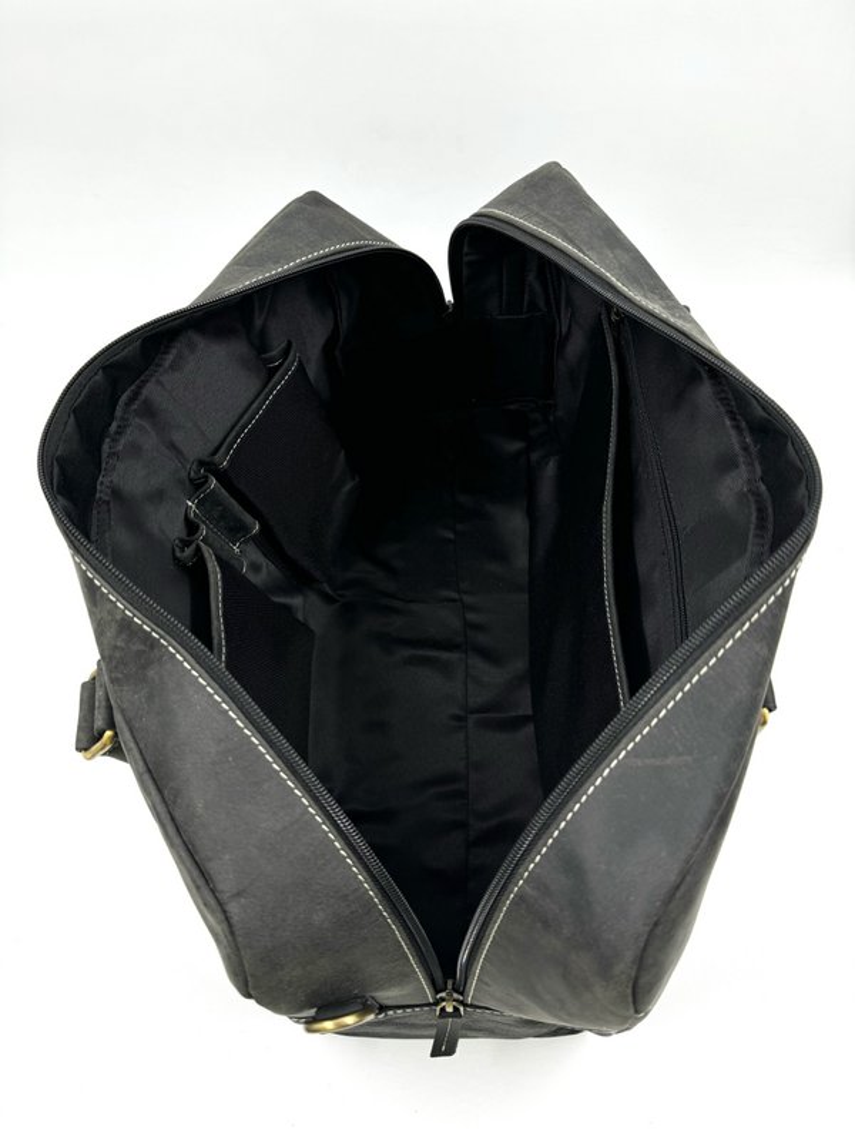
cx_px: 428
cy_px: 570
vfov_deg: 71.6
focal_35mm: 24
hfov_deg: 56.8
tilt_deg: -63.2
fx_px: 790
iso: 64
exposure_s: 1/233
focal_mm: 6.76
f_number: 1.78
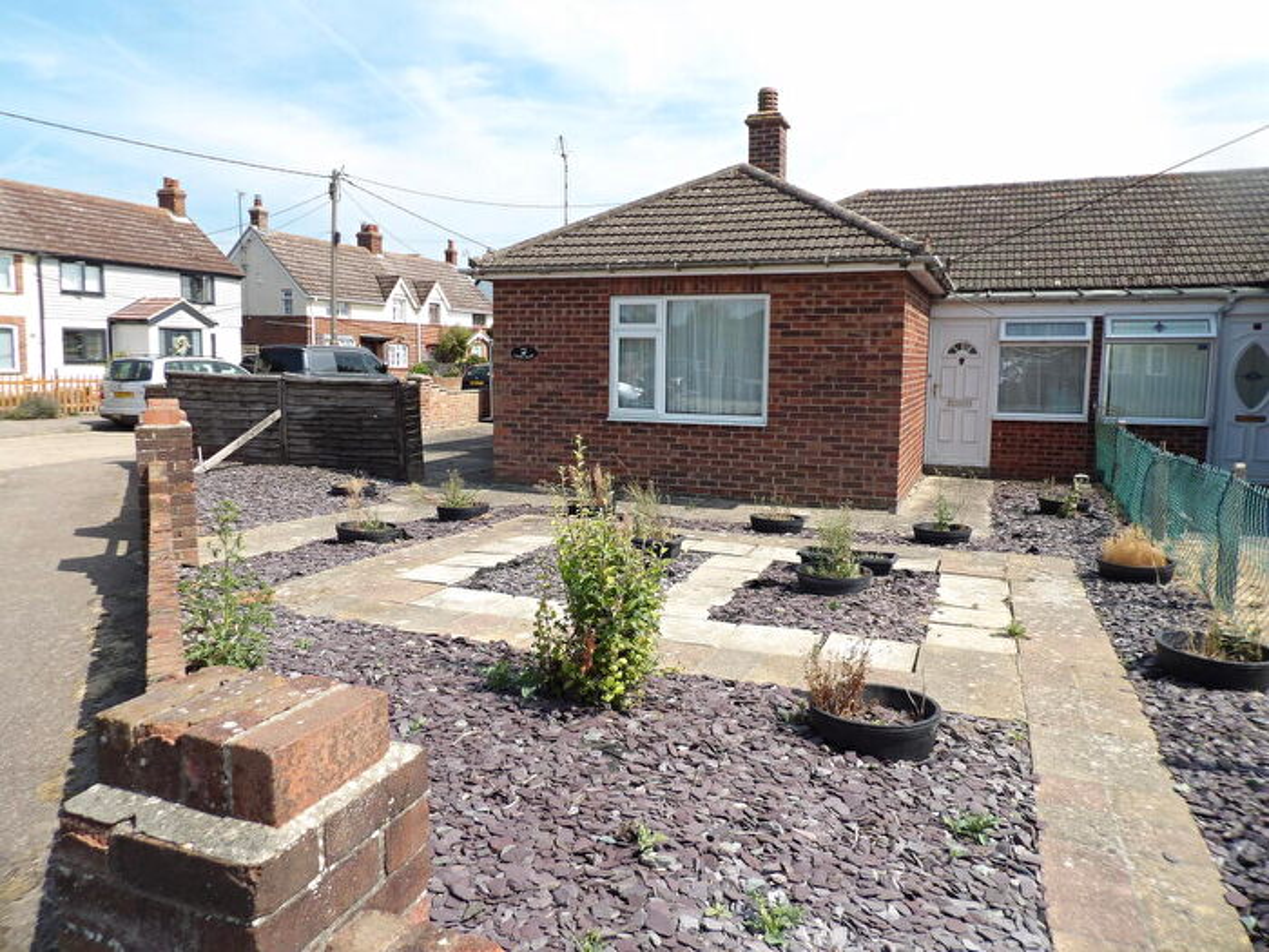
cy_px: 476
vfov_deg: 56.8
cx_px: 634
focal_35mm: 24
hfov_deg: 71.6
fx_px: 880
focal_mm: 4.3
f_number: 2.8
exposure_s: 1/1152
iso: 100
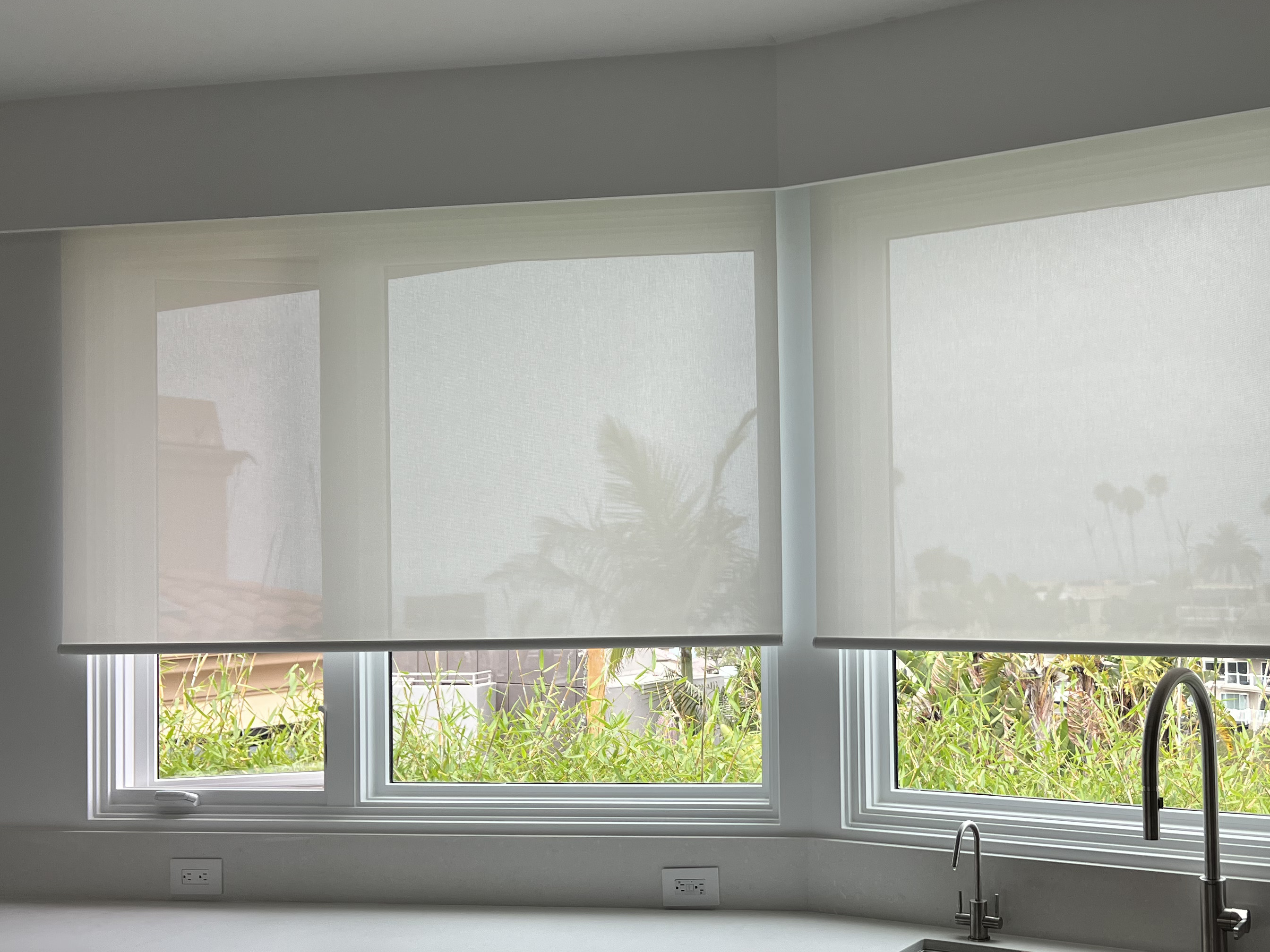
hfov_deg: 46.7
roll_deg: +0.7
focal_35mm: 39
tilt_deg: +0.4
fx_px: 1431
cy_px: 521
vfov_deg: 36.8
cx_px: 892
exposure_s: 1/1009
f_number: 1.5
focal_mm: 5.7
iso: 50
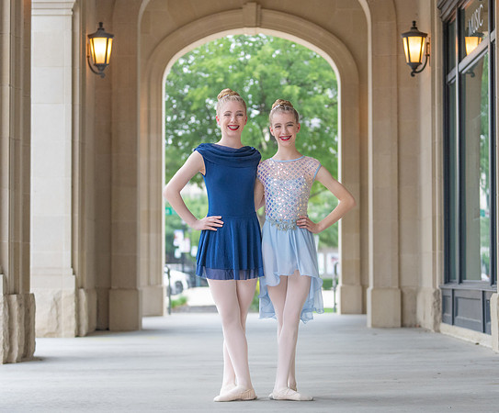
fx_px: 1356
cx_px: 254
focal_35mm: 91
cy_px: 223
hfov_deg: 20.8
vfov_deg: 17.3
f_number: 2.8
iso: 800
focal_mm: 70
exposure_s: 1/320
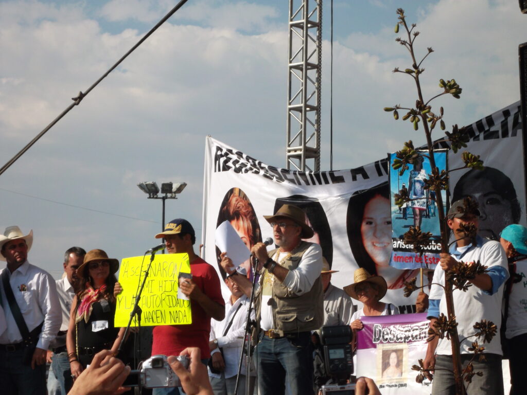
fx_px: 2055
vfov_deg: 11.0
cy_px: 198
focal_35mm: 135
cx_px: 264
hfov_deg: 14.6
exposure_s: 1/400
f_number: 5.9
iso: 80
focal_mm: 24.5
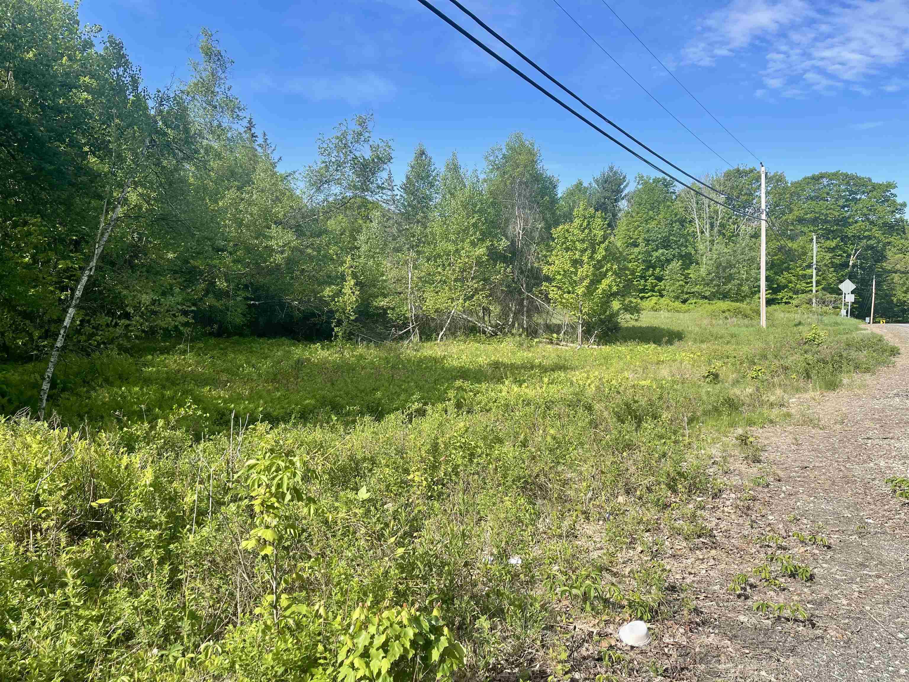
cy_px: 341
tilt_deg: -6.5
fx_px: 656
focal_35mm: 25
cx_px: 454
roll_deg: +0.6
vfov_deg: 54.9
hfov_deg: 69.4
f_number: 1.6
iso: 32
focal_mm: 5.1
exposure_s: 1/1852
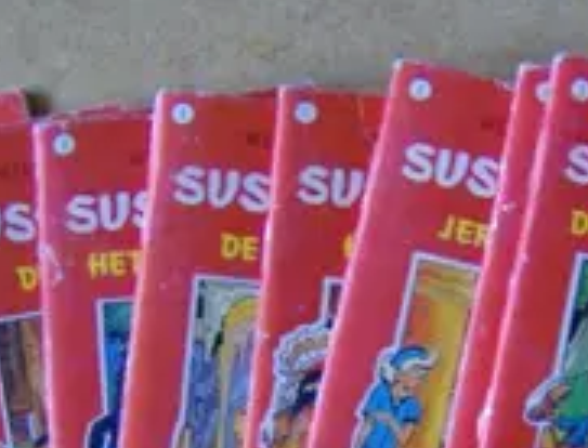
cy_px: 448
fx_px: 1606
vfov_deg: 15.6
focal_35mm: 94
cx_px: 417
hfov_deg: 20.6
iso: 200
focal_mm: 6
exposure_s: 1/17.9
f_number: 2.8
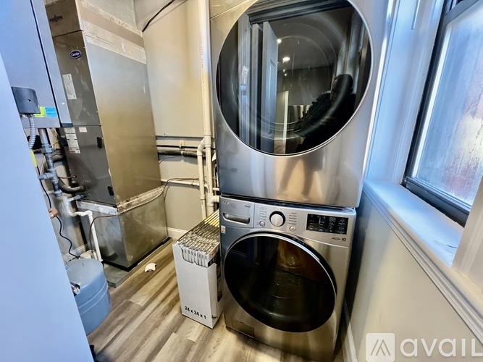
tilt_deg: -16.9
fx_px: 181
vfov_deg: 89.9
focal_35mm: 13
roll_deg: -0.5
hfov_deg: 106.2
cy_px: 181
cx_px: 242
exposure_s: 1/60
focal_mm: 1.57
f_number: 1.8
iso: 800
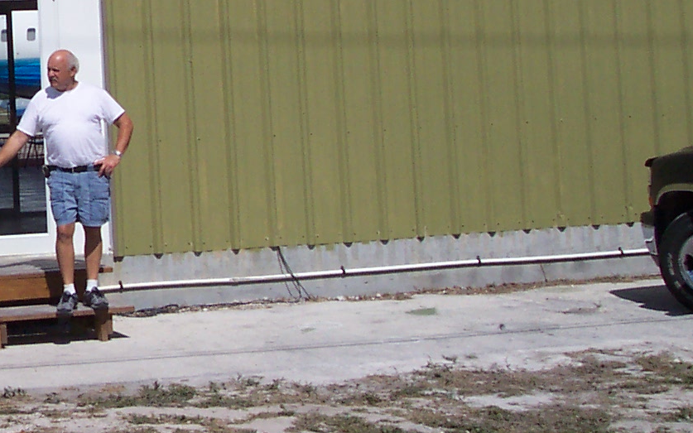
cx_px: -128
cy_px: -66
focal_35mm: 100
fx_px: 1889
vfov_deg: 12.8
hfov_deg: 19.6
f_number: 4.8
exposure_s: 1/1000
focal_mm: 8
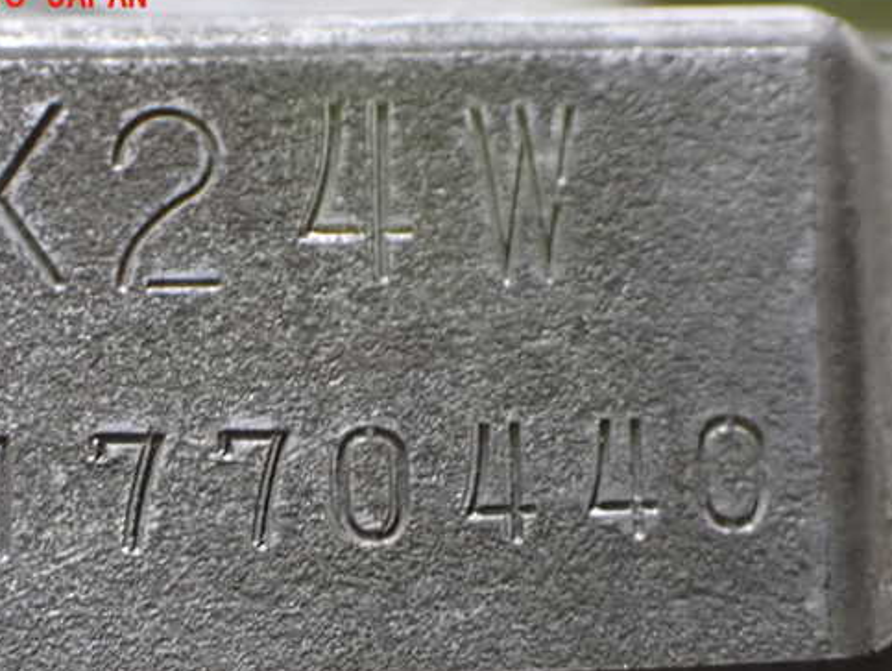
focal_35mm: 72
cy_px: 388
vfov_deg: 20.5
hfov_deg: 27.0
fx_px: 1857
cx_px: 366
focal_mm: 10.35
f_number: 3.5
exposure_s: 1/25
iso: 1600
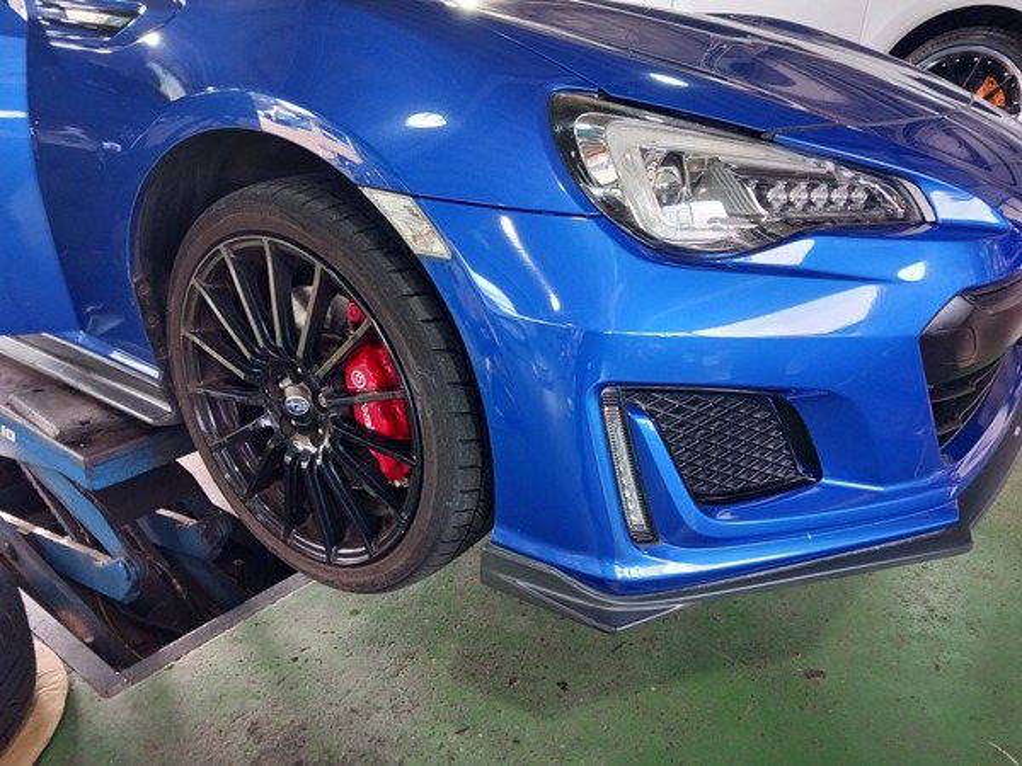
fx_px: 797
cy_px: 383
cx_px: 511
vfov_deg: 51.4
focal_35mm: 27
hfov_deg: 65.3
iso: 250
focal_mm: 4
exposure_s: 1/50
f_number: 1.8
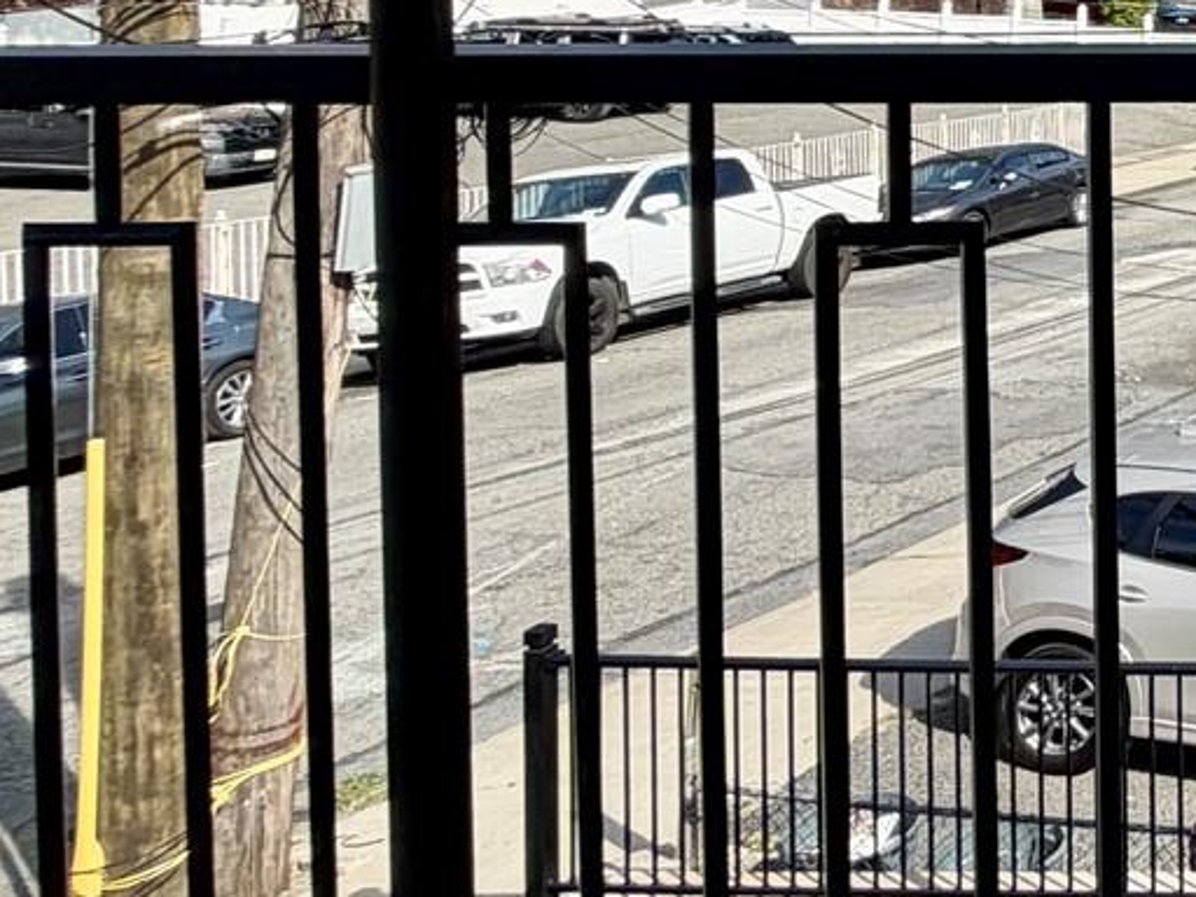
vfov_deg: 23.5
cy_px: -217
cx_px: 2198
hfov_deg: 21.3
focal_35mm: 56
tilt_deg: -2.0
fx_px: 1935
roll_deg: +0.3
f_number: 2.2
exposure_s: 1/770
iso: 40
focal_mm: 2.22
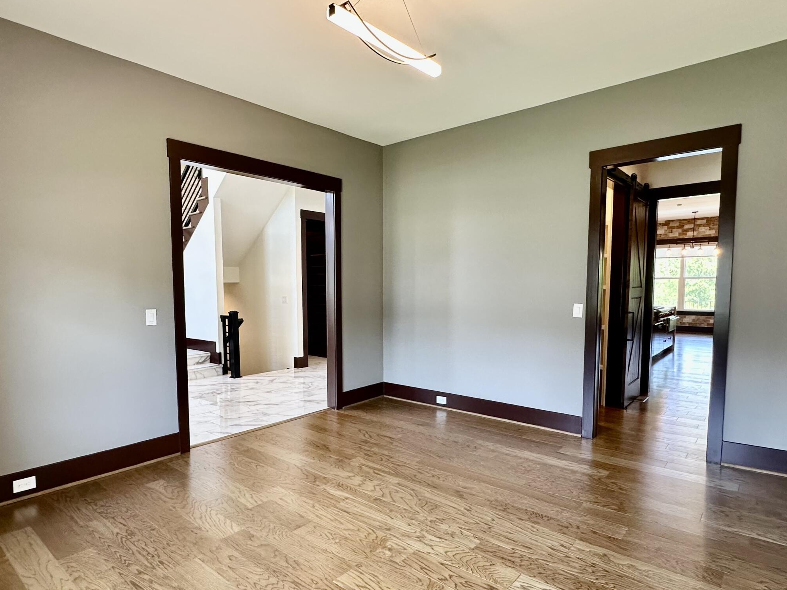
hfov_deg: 78.8
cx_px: 356
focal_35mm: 21
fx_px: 477
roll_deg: +0.1
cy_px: 319
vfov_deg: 63.4
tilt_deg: -3.7
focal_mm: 2.22
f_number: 2.2
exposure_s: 1/120
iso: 200
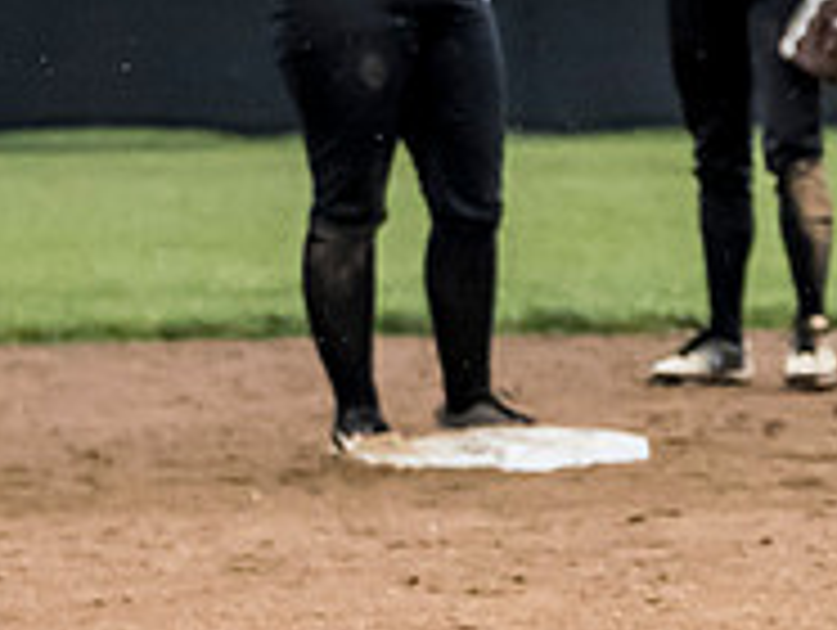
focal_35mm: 708
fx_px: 17141
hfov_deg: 2.8
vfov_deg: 2.1
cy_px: 39
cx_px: 1076
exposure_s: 1/1000
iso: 2500
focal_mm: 96
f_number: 3.5
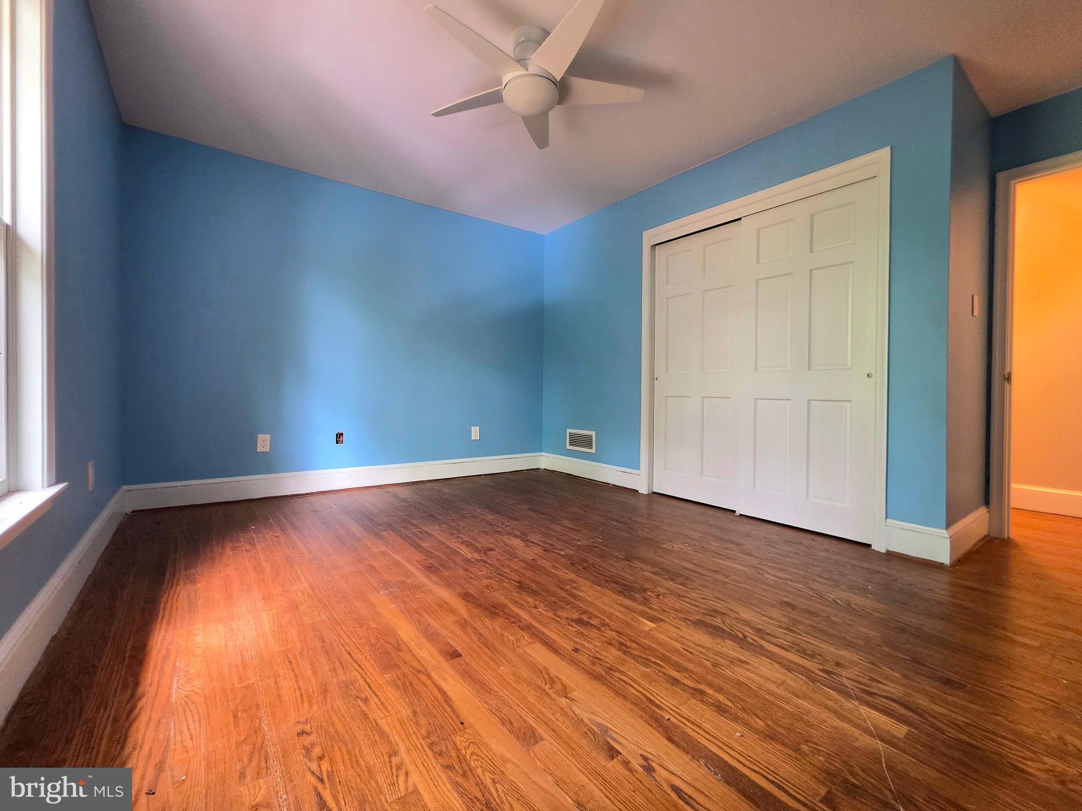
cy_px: 406
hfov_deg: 106.2
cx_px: 541
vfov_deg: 89.9
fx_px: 406
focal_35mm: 13
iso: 320
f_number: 1.9
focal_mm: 2.2
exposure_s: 1/60.2
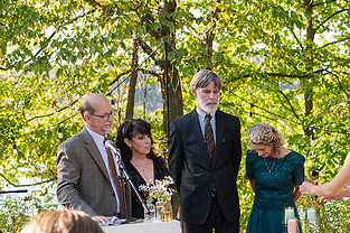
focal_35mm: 80
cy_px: 220
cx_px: 360
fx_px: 777
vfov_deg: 16.7
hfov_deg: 24.1
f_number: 3.5
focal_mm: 35
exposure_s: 1/1000
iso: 500
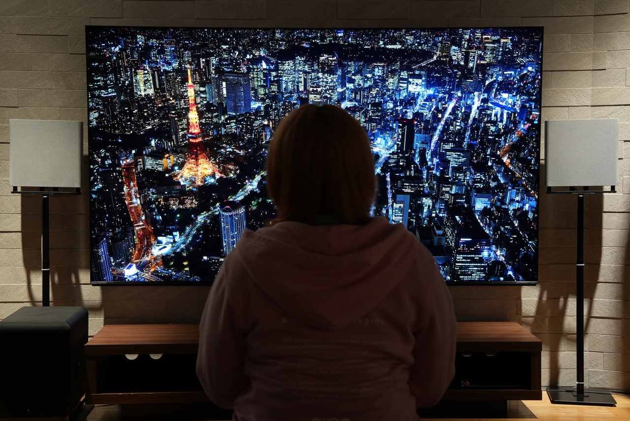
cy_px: 210
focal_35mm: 59
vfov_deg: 23.0
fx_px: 1033
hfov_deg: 33.9
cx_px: 315
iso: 80
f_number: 13
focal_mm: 59
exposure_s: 1
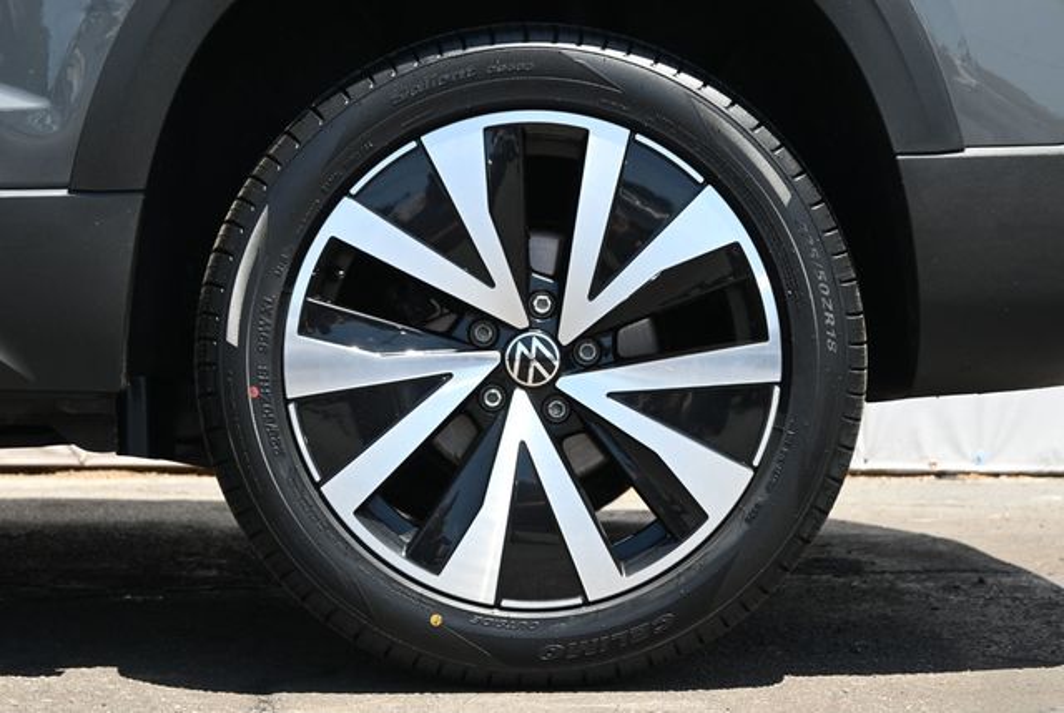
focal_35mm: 72
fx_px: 2131
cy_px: 356
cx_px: 532
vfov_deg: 19.0
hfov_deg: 28.0
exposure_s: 1/250
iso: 280
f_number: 6
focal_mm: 48
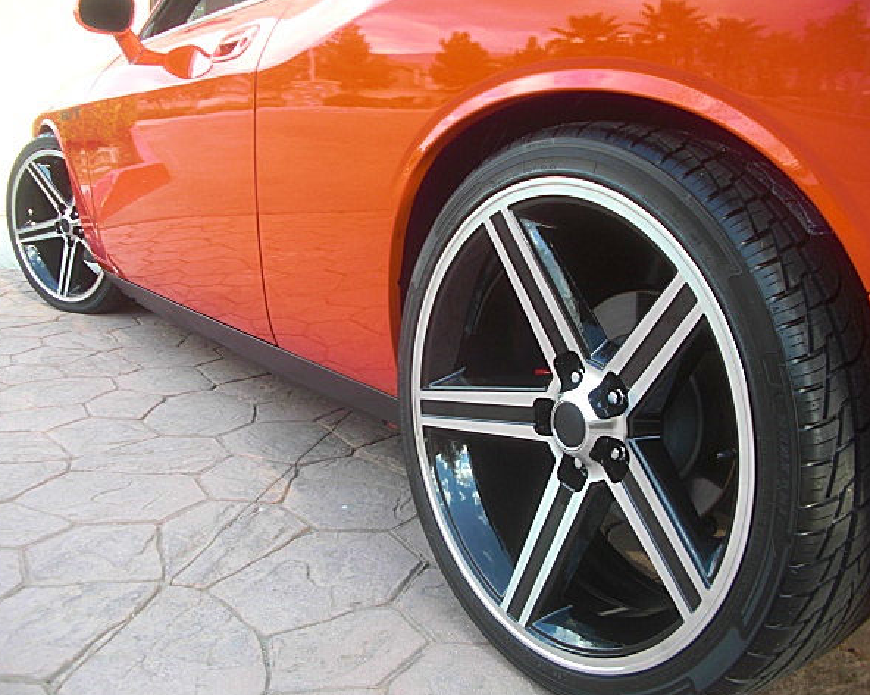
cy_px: 348
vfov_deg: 39.1
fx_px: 978
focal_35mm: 38
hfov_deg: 48.0
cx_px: 436
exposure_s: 1/60
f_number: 2.8
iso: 50
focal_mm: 6.3
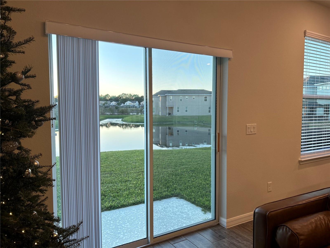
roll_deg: +0.4
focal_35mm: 26
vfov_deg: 53.1
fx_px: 248
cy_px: 124
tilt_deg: -2.8
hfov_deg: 67.3
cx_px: 165
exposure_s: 1/154
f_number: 1.5
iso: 64
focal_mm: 5.7
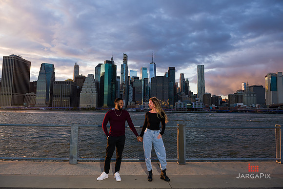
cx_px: 142
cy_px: 94
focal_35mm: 26
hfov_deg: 69.4
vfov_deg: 49.6
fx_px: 204
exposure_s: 1/125
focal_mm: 26
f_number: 5
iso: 200
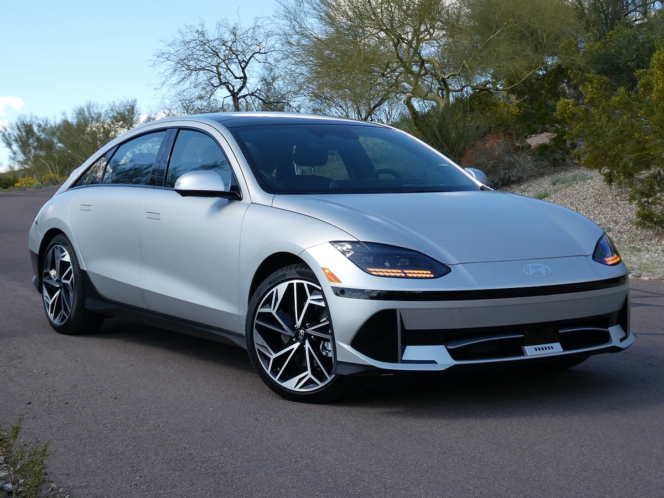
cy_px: 249
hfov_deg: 35.5
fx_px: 1036
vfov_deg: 27.0
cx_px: 332
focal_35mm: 54
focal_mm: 9.6
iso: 80
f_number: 4.1
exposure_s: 1/250
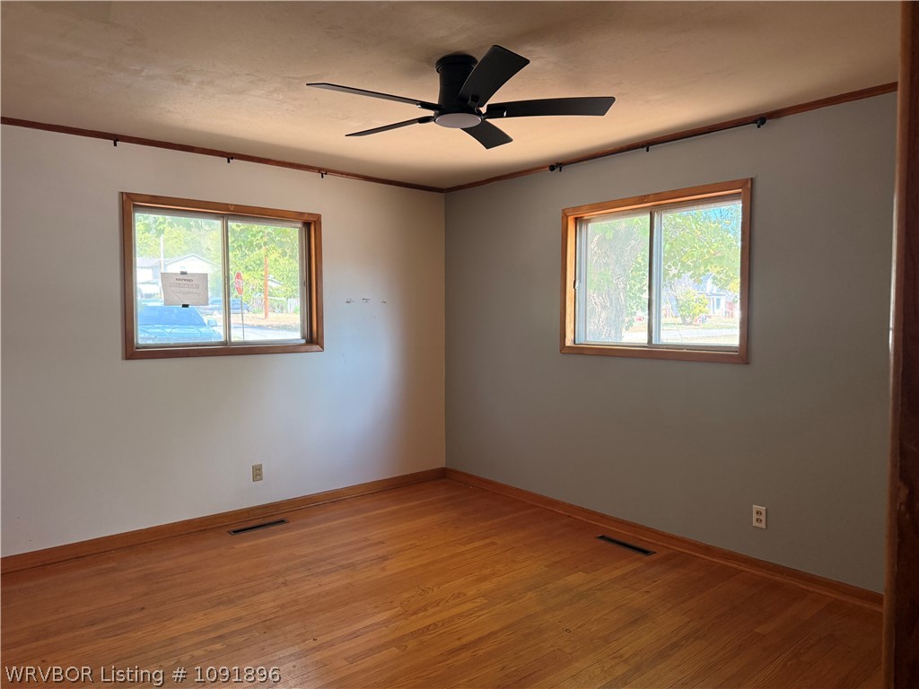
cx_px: 460
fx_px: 637
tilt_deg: -1.4
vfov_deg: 56.8
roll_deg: -0.1
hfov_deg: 71.6
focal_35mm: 24
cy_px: 344
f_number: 1.78
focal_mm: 6.76
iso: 200
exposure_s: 1/134
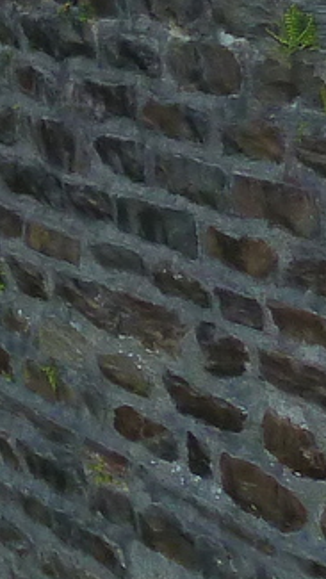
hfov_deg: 7.2
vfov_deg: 15.4
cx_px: -894
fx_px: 2058
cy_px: -143
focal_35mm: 134
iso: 125
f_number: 4
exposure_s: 1/200
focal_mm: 4.1
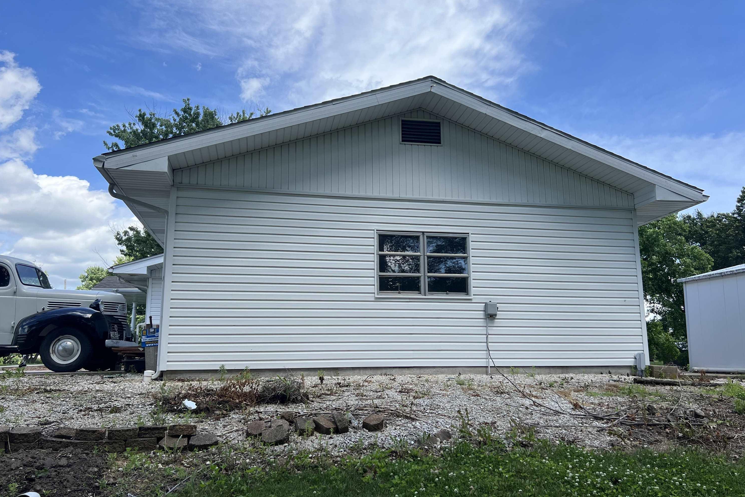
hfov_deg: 65.5
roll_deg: +0.2
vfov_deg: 46.4
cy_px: 256
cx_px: 377
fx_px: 579
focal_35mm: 28
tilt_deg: +8.6
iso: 50
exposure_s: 1/2632
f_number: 1.5
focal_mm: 5.7
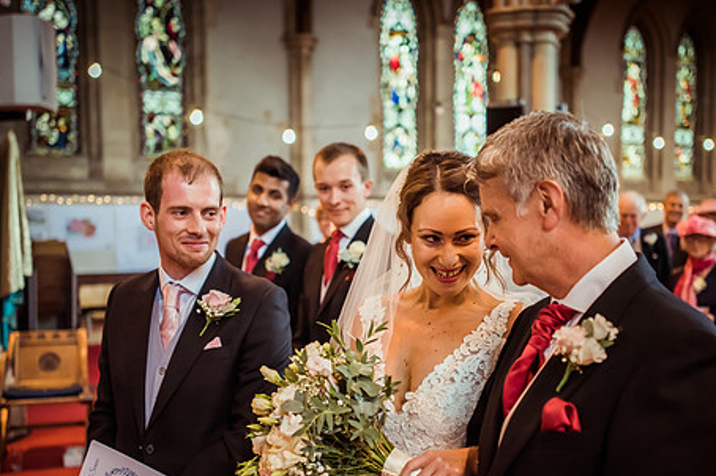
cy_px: 299
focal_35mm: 47
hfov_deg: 41.9
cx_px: 386
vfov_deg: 28.5
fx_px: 934
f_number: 2.2
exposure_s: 1/320
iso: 1600
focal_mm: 35
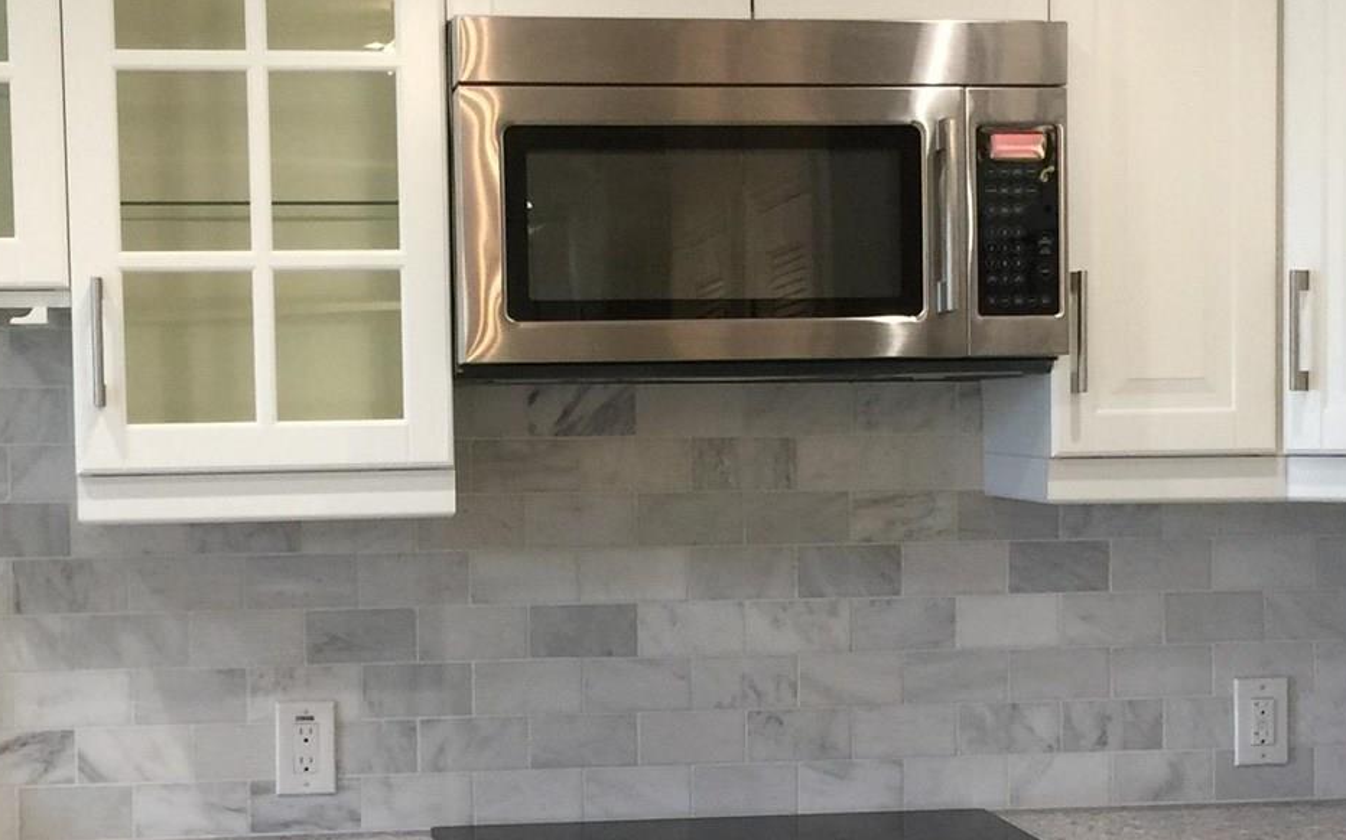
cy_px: 574
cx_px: 696
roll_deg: +0.2
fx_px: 2787
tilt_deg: -2.9
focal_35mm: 76
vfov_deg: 17.1
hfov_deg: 27.1
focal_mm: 4.15
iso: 50
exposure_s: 1/30
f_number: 2.2
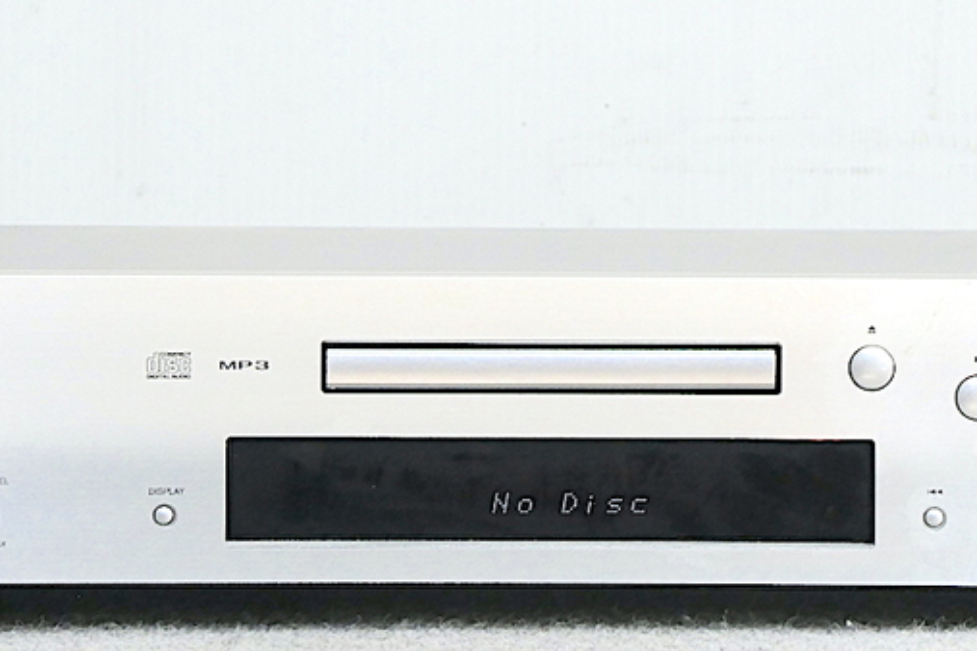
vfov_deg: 5.2
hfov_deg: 7.7
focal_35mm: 266
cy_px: 273
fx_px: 7218
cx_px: 545
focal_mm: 24.2
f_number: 5.3
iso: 200
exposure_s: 1/25
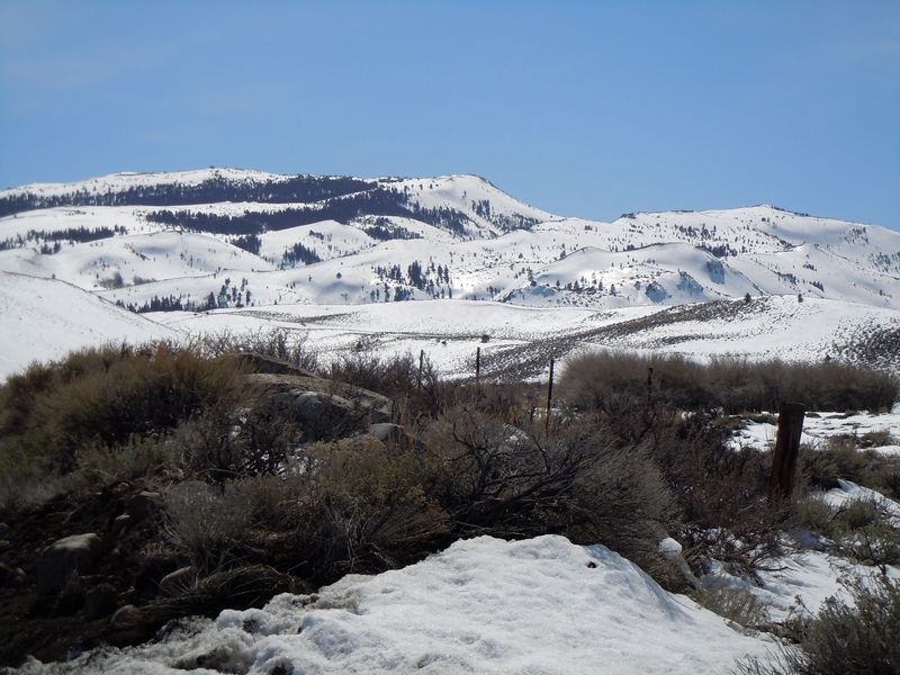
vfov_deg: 16.6
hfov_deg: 22.0
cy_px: 338
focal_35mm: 89
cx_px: 450
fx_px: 2314
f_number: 8.8
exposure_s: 1/500
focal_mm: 16
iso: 100
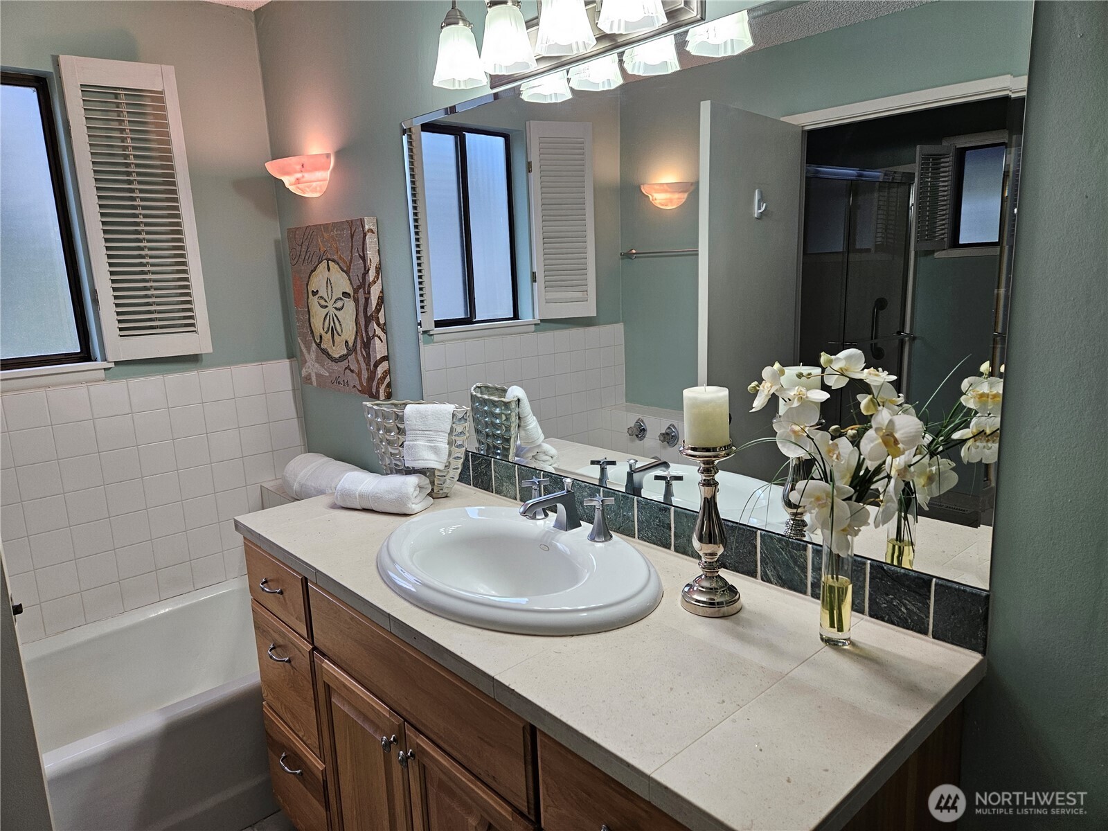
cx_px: 554
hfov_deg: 73.9
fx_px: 736
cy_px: 416
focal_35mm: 23
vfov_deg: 58.9
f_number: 1.8
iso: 125
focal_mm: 5.4
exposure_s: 1/120
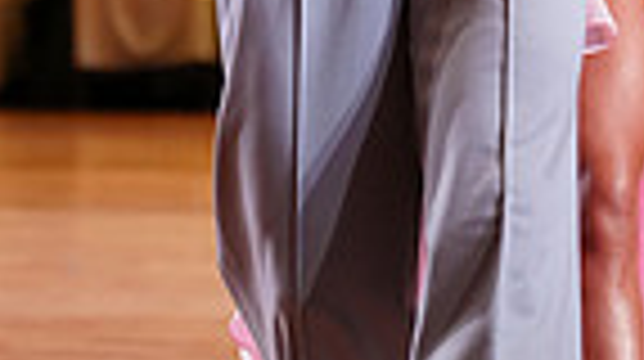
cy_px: -315
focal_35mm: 387
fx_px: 6600
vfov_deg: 3.1
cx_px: 471
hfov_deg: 5.6
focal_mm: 91
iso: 1250
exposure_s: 1/400
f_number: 2.8
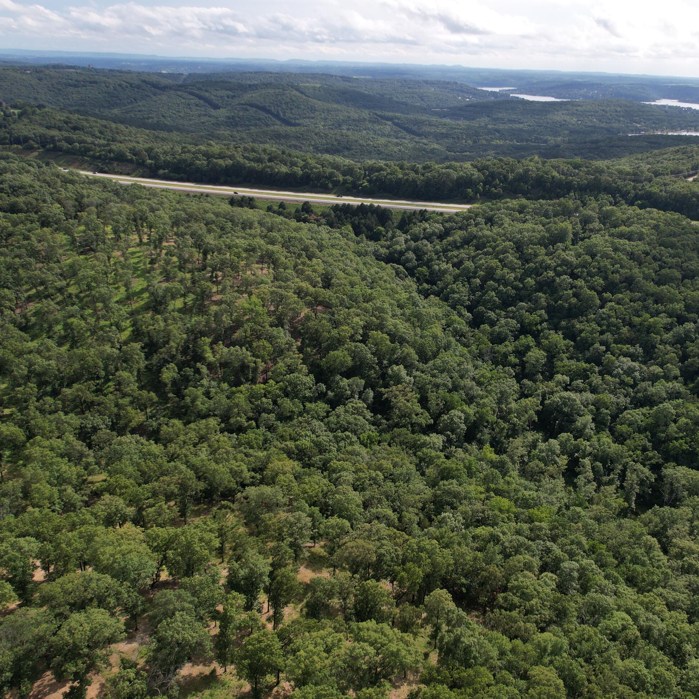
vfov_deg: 55.6
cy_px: 346
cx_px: 469
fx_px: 663
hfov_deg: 54.4
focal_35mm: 29
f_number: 2.8
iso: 110
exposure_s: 1/250
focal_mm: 8.38
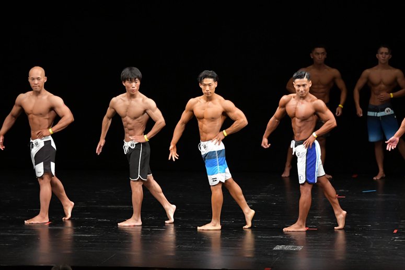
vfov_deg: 6.8
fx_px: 2271
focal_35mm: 202
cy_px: 135
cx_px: 202
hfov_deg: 10.2
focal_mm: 135
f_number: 5.6
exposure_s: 1/400
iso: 3200
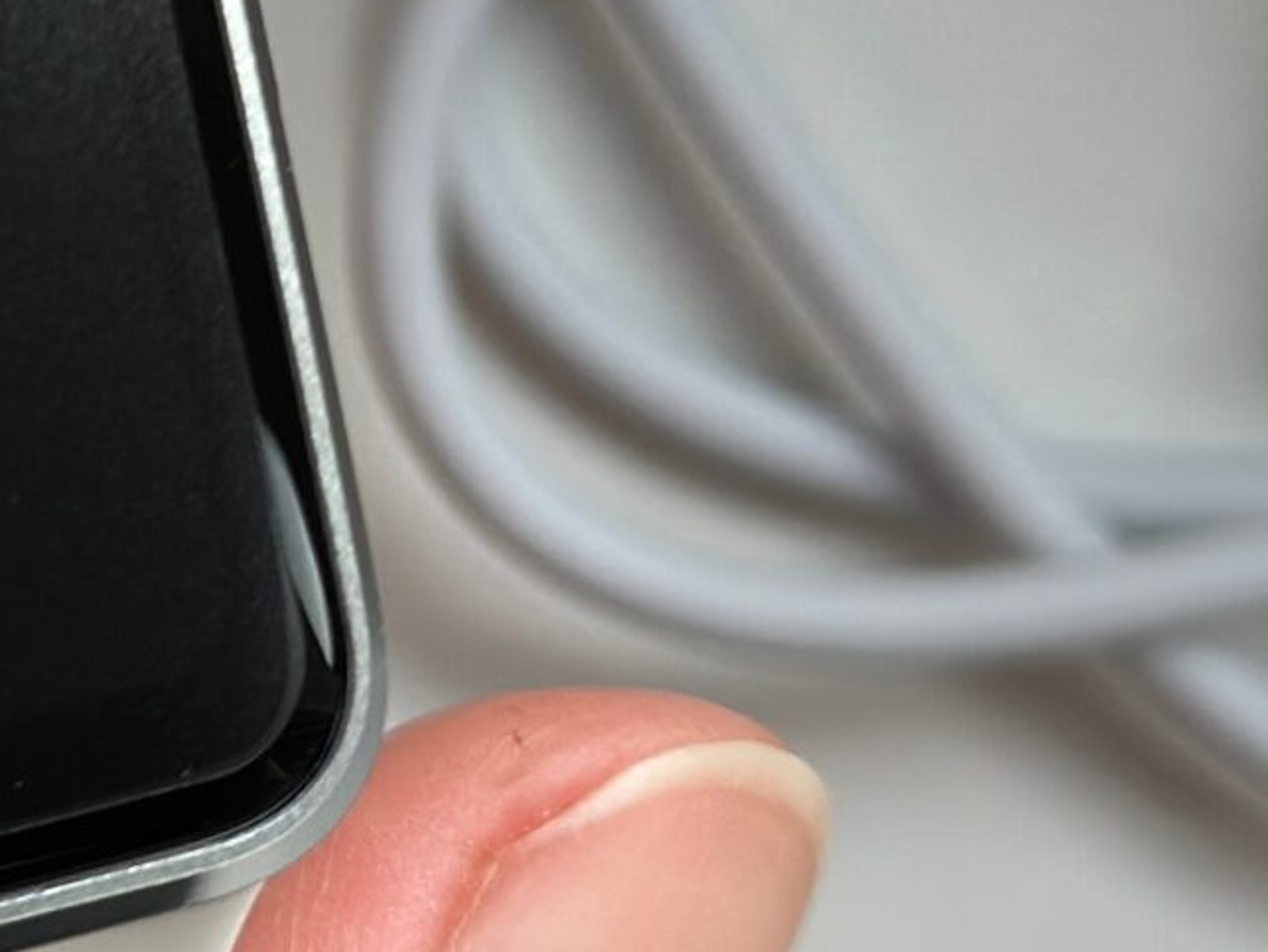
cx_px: -426
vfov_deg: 7.8
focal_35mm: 191
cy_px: 168
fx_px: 7000
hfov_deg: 10.1
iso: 80
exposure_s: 1/499
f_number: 1.78
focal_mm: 6.86
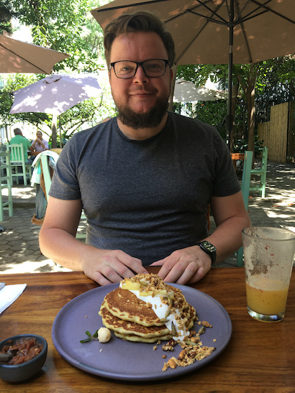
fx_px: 330
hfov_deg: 48.2
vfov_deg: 61.7
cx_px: 148
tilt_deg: -8.9
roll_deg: +1.2
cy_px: 196
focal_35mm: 29
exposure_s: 1/60
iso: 25
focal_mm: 4.15
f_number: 2.2
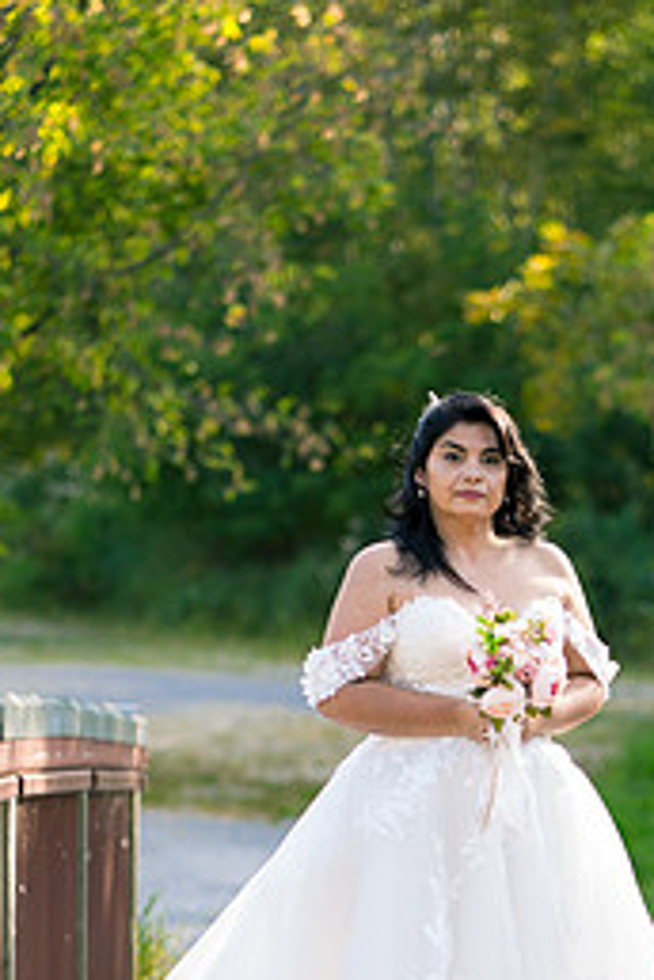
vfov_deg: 13.8
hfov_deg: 9.3
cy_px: 847
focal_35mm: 148
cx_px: 483
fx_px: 4033
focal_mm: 85
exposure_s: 1/400
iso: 250
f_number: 2.2
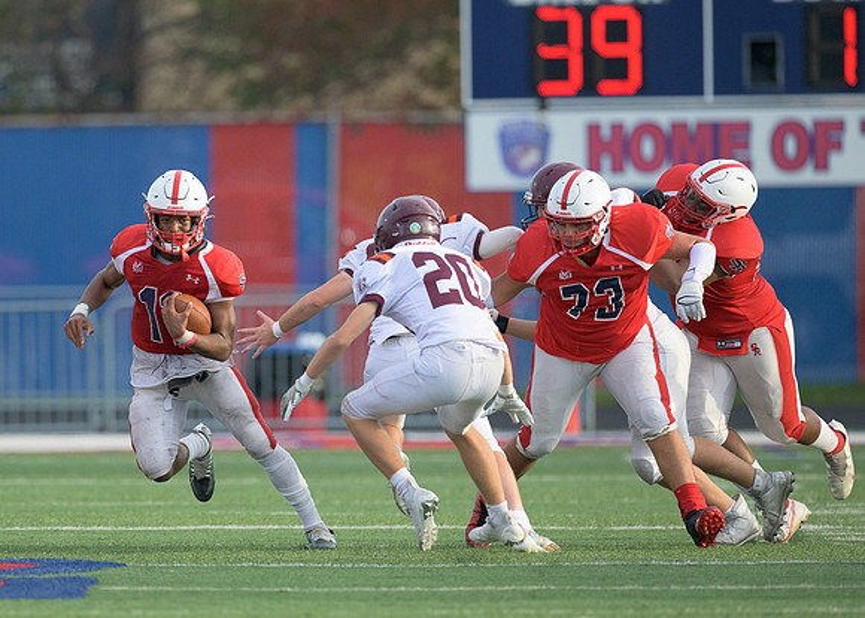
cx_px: 218
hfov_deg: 2.7
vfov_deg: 1.9
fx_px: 18310
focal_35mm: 745
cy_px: 329
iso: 2000
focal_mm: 500
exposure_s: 1/3200
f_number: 4
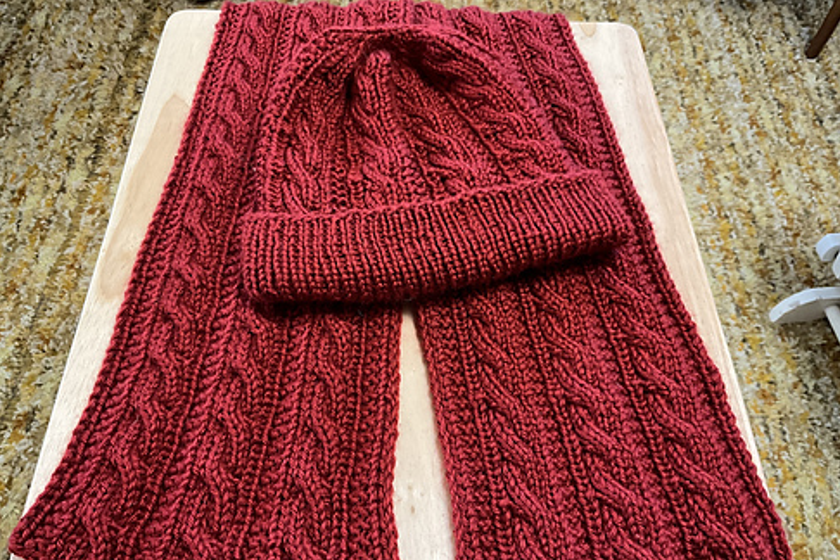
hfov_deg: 60.3
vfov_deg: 42.3
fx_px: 723
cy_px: 309
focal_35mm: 31
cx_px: 415
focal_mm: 3
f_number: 1.8
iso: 200
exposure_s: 1/40
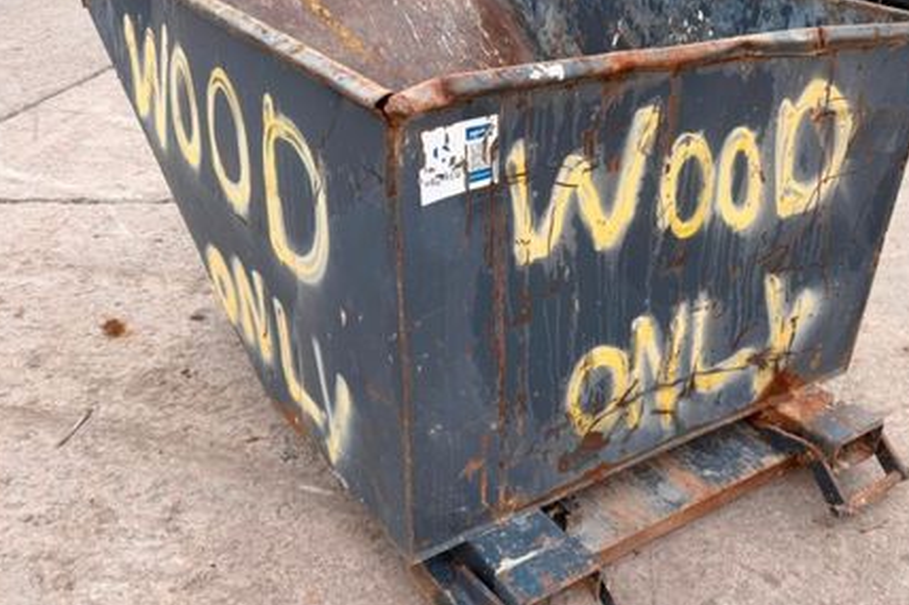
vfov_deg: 37.8
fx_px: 883
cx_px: 525
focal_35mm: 35
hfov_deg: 54.2
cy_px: 301
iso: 64
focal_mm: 6.76
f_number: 1.78
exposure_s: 1/166
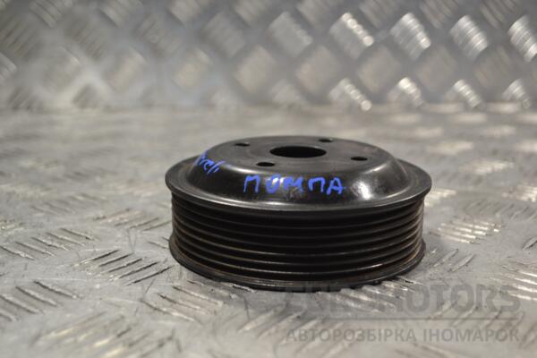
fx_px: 716
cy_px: 179
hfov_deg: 41.1
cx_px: 268
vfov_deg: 28.1
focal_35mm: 48
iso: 400
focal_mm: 32
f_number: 5
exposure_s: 1/100
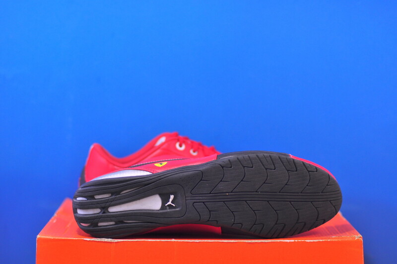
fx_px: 826
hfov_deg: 27.0
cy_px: 132
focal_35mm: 75
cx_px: 198
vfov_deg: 18.1
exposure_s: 1/320
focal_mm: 50
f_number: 2.2
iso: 250
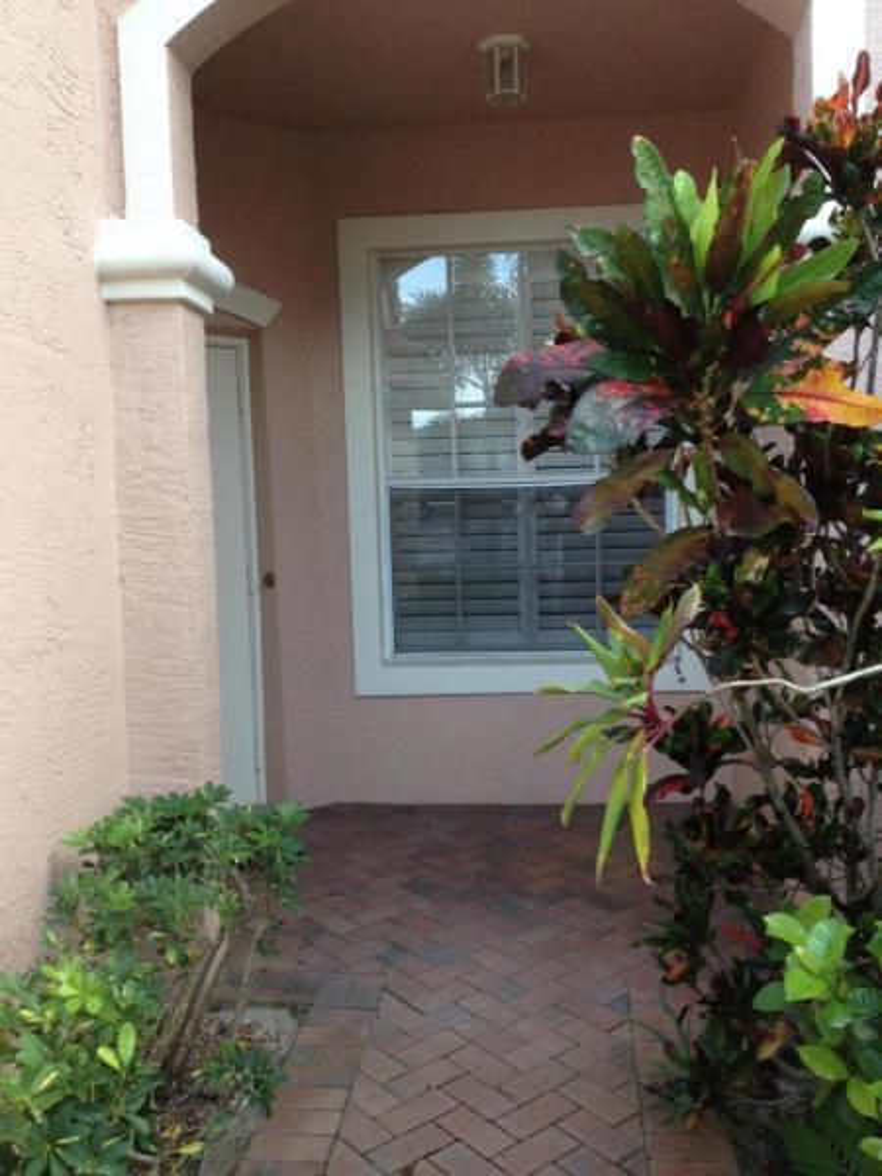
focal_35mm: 35
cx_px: 441
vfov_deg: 52.6
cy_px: 588
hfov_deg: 40.7
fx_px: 1189
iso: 80
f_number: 2.4
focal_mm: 4.28
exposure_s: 1/120
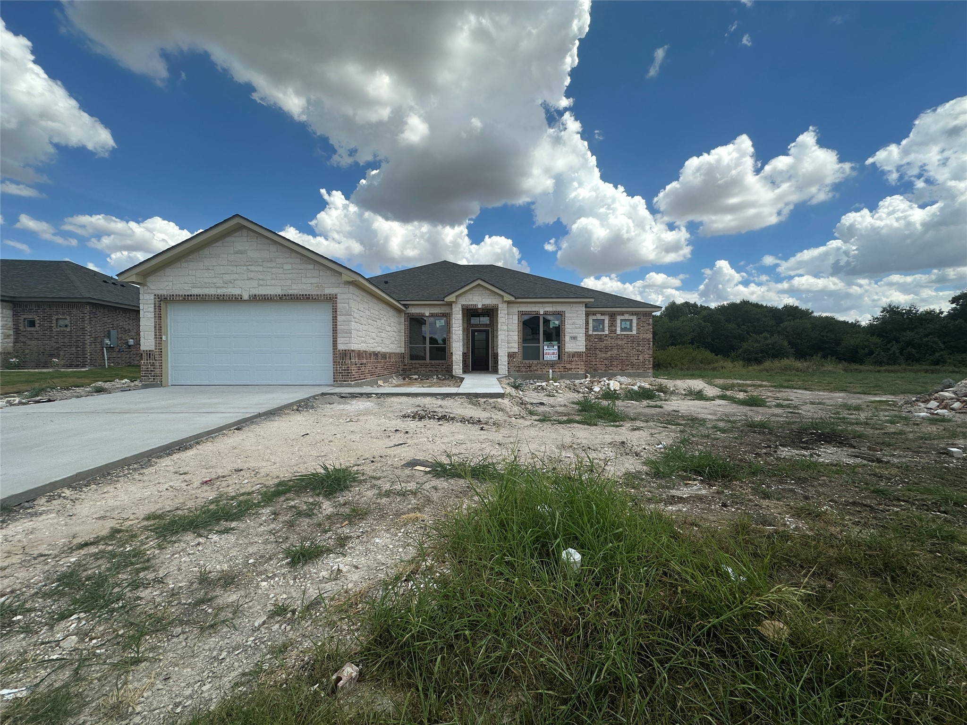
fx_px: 391
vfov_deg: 85.7
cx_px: 484
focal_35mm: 14
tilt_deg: -0.6
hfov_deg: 102.1
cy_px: 362
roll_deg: -0.3
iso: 50
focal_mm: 2.22
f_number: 2.2
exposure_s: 1/1916
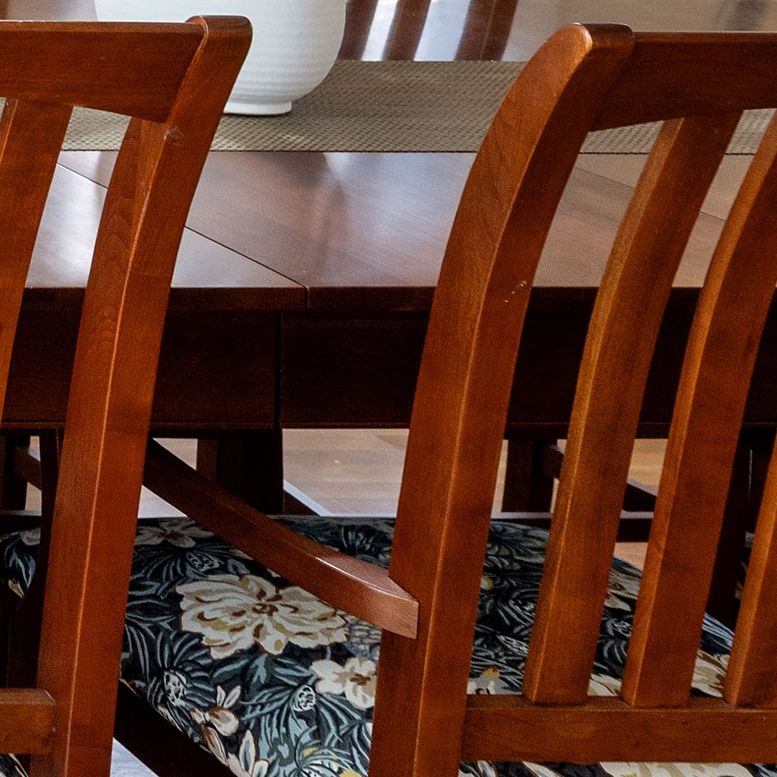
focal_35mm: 89
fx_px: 2260
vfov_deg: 17.7
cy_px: -348
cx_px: -1268
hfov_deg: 12.8
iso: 400
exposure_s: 1/13
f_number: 7.1
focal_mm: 18
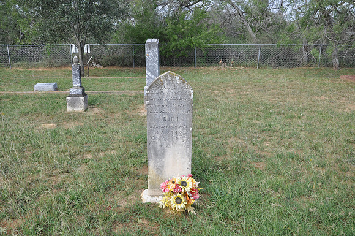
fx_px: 325
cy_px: 118
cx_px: 178
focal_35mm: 33
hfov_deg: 57.3
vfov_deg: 39.9
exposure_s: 1/160
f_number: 6.3
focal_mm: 22
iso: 200
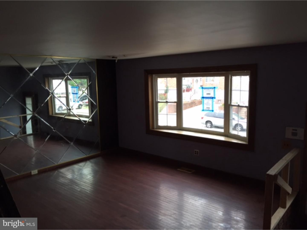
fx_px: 257
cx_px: 154
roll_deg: +1.7
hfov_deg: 61.7
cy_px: 115
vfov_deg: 48.2
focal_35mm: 29
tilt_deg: -7.3
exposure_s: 1/30
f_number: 2.2
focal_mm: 4.15
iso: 32
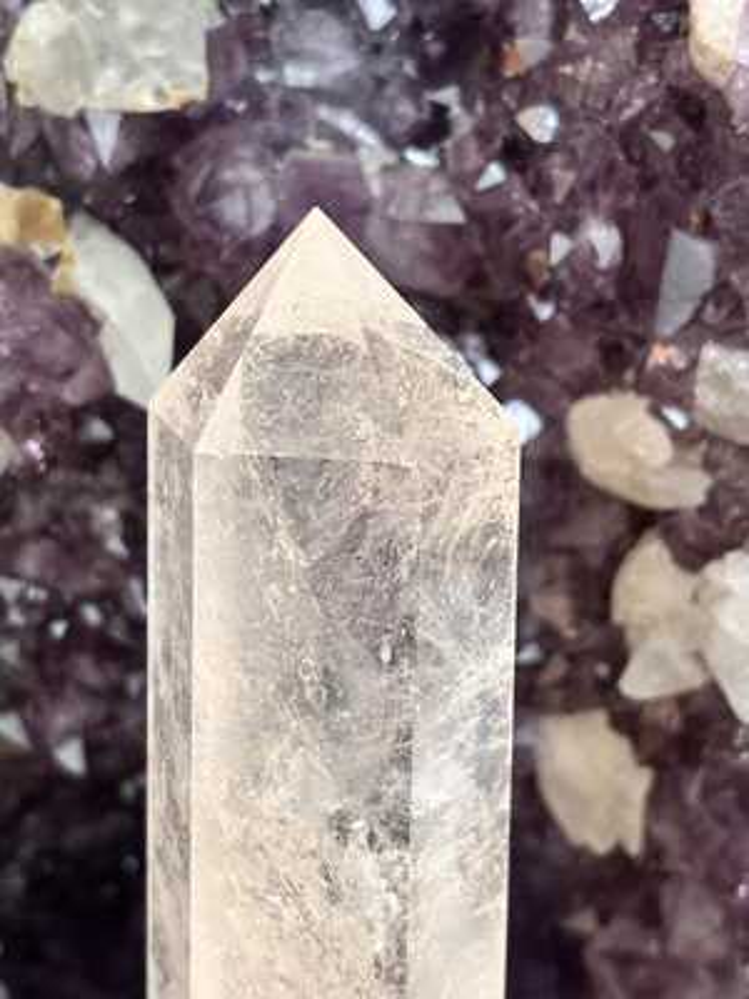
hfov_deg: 28.0
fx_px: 1500
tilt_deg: -16.4
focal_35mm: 52
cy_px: 500
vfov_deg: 36.8
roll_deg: +0.6
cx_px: 374
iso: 250
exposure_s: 1/40
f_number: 1.6
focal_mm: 5.96
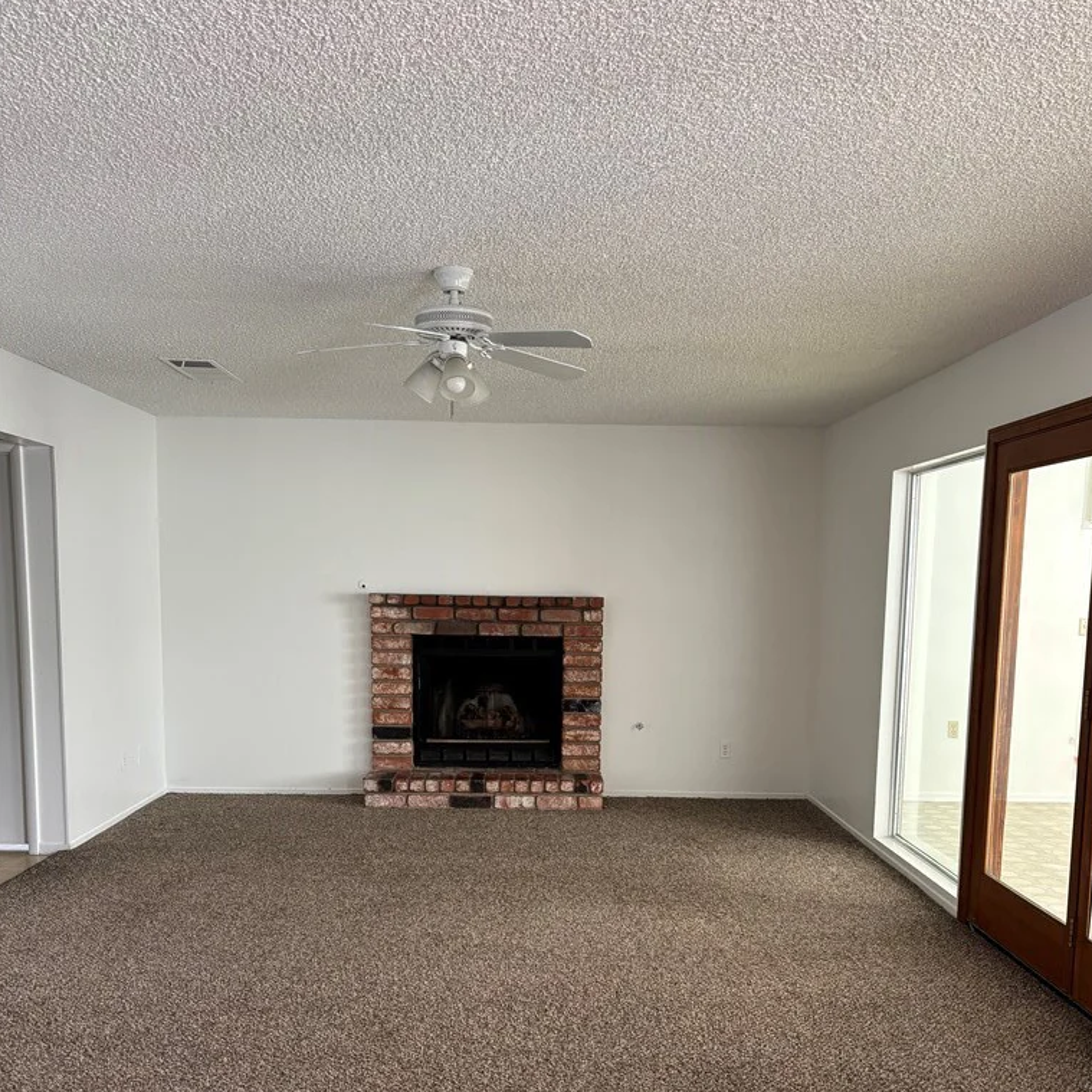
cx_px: 550
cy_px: 721
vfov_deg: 51.6
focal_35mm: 31
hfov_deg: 52.5
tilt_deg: -9.7
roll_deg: -1.4
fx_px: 1106
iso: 125
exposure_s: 1/62
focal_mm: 5.96
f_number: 1.6
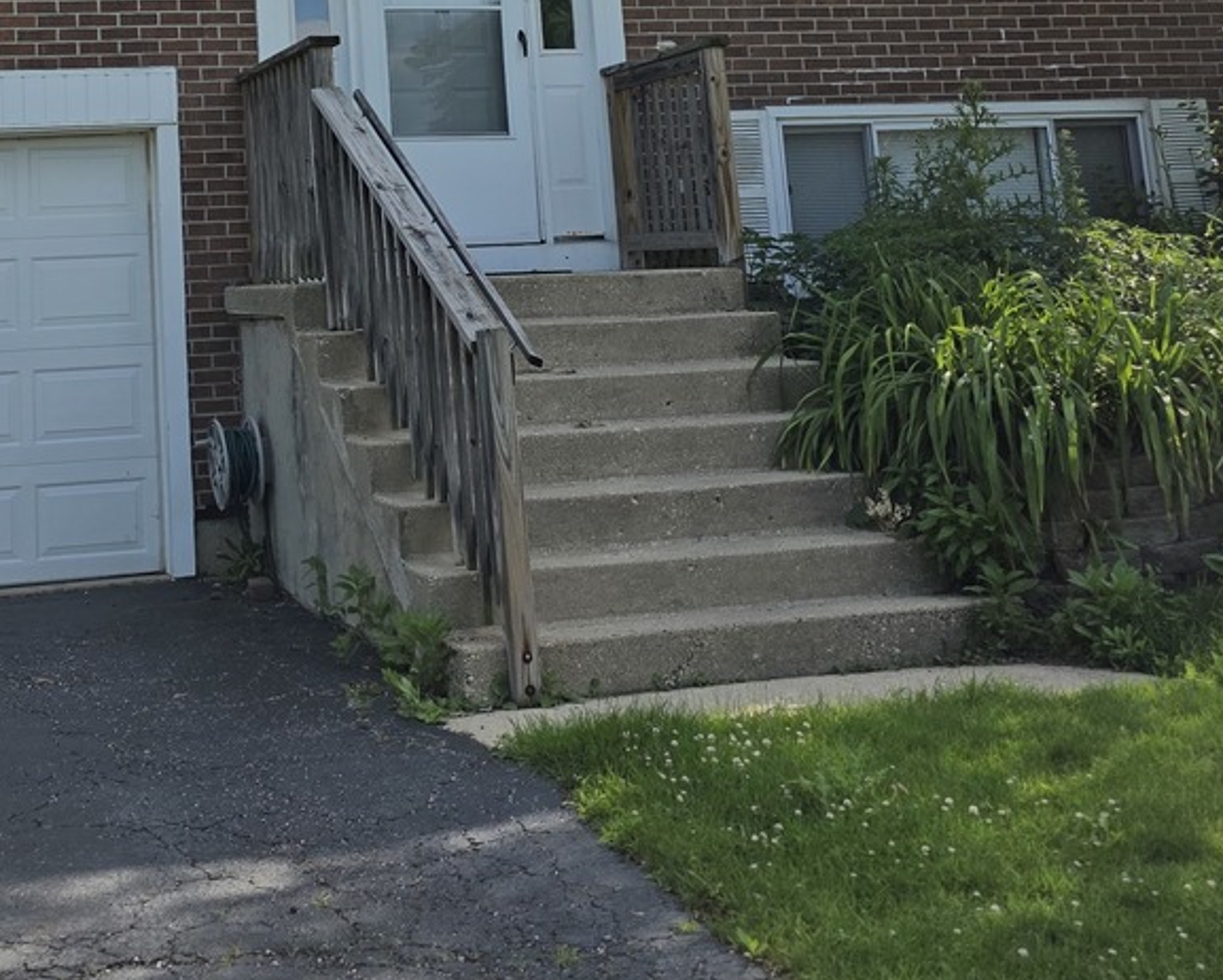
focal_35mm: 56
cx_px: 265
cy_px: -15
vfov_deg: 25.7
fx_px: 2028
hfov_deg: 32.7
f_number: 1.7
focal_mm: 6.3
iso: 80
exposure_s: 1/4434
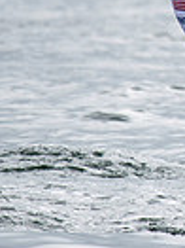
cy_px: -67
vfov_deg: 1.0
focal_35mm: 1915
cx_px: 470
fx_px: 13668
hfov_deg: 0.8
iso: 250
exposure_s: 1/3200
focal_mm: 300
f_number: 4
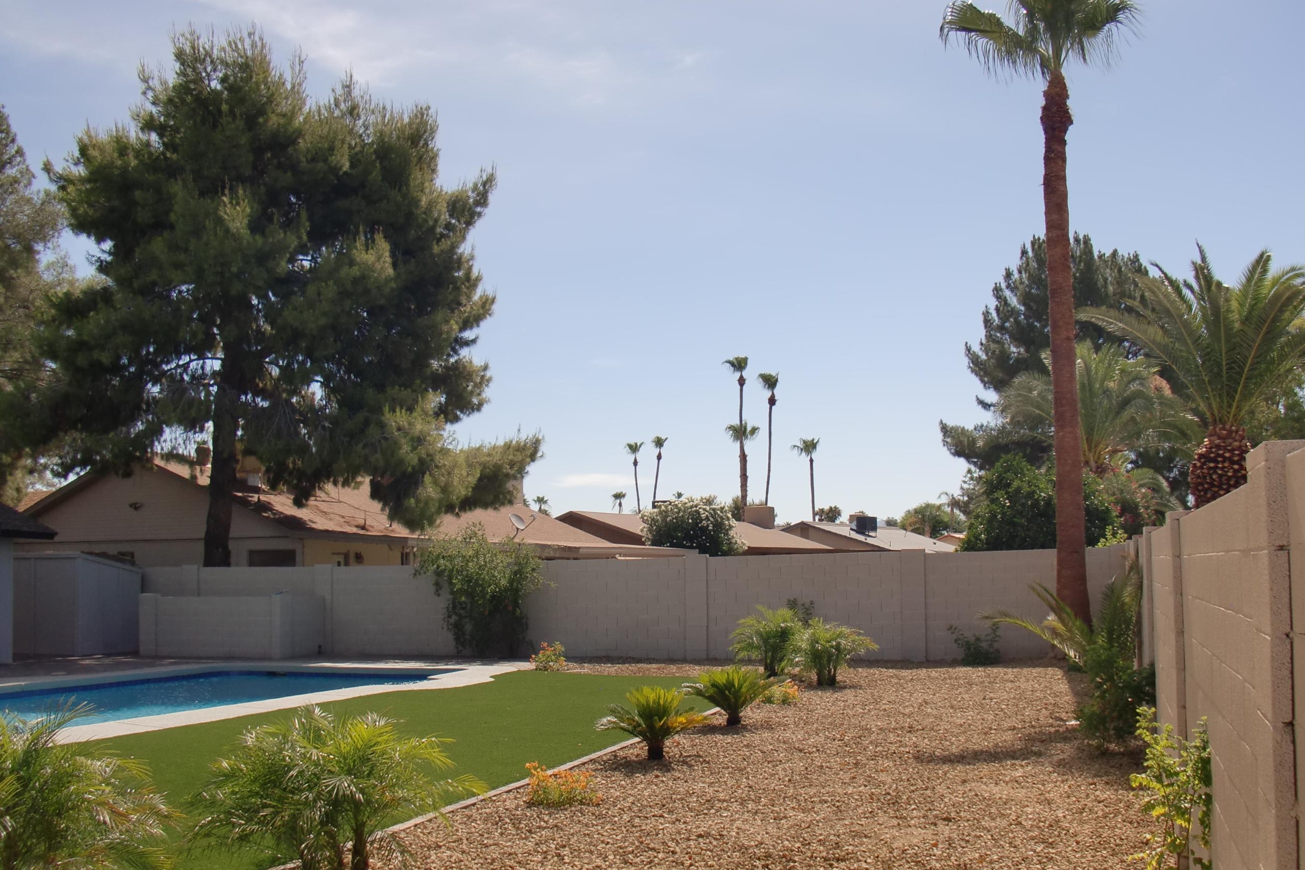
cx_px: 676
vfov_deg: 34.2
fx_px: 1414
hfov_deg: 49.5
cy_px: 463
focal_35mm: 39
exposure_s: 1/250
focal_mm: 6.3
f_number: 7.9
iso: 64
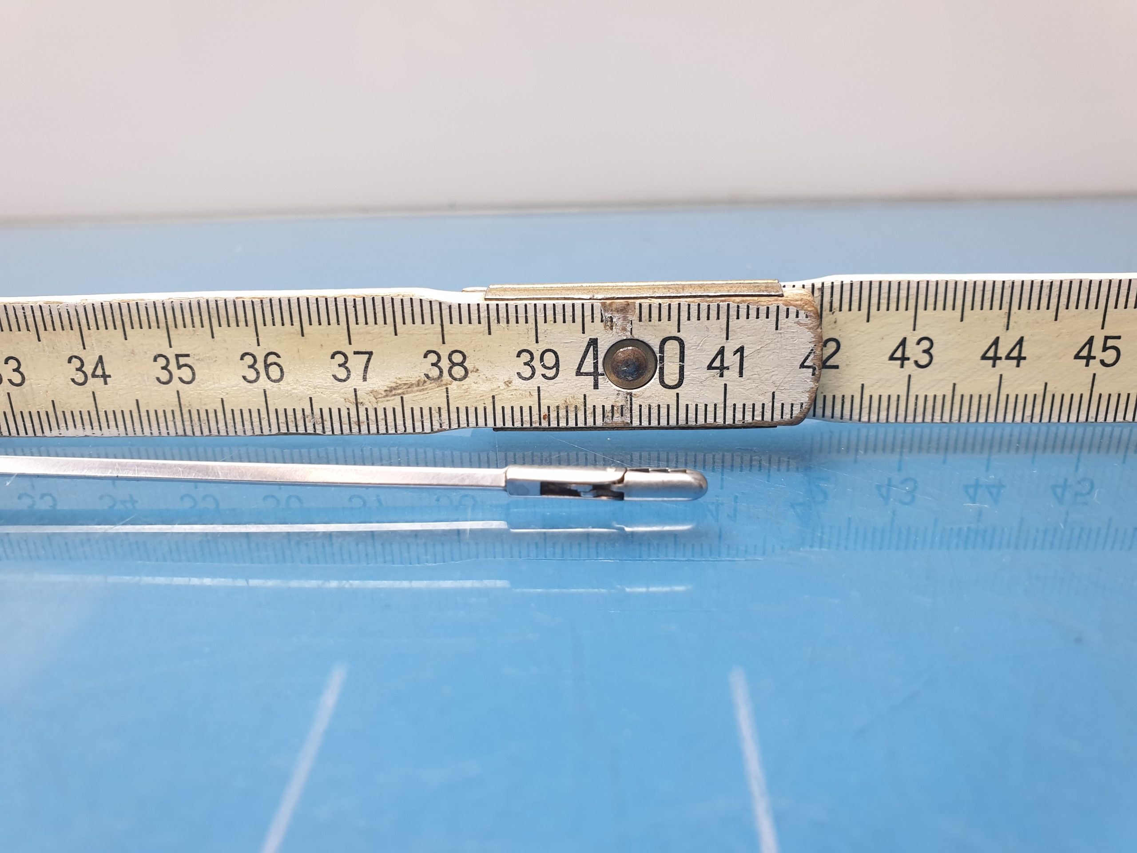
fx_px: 854
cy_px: 426
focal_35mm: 26
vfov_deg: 53.1
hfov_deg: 67.3
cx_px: 568
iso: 160
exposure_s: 1/50
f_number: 2.4
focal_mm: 4.3
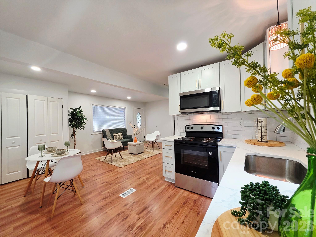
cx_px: 158
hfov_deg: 106.2
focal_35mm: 13
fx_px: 119
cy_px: 118
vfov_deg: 89.9
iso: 200
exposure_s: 1/120
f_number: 1.9
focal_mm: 2.2
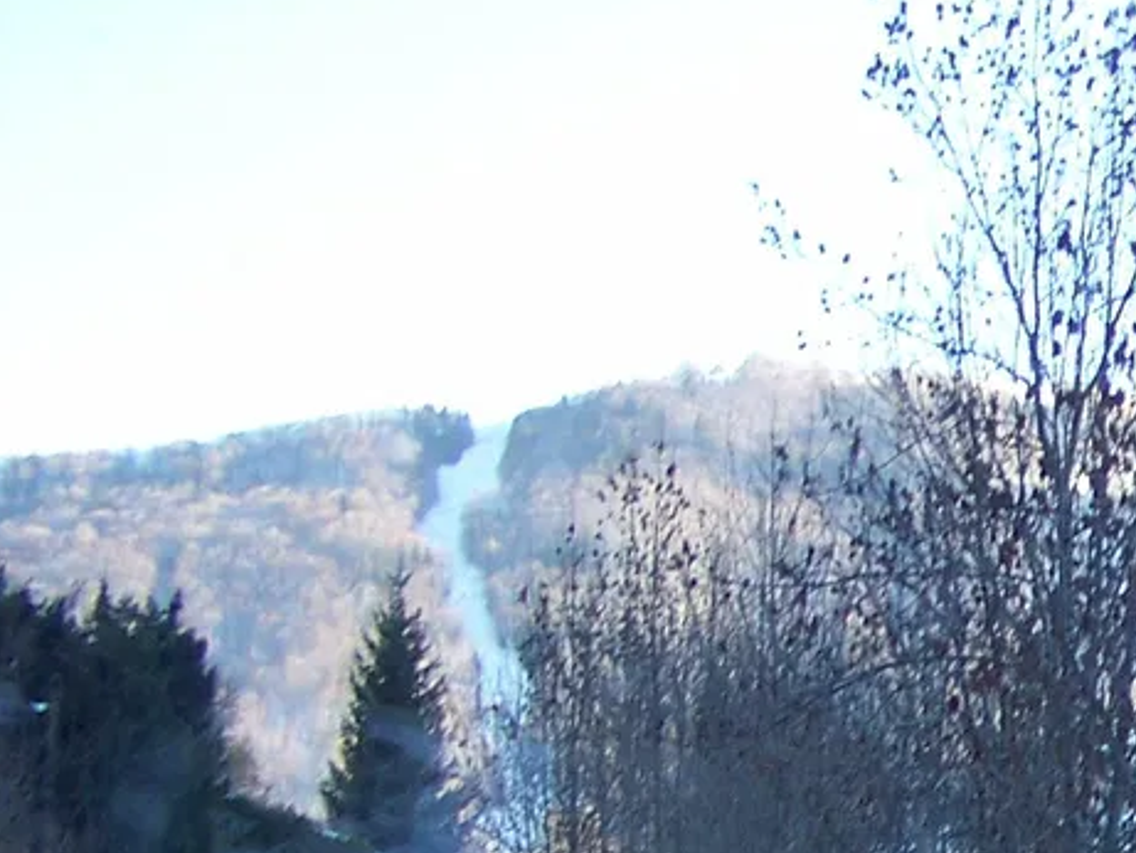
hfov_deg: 14.7
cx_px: 1705
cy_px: 942
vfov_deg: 11.7
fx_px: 4103
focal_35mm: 125
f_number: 2.8
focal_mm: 5.85
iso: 66
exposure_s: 1/80
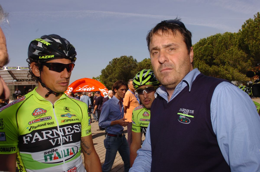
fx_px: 184
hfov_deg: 70.5
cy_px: 86
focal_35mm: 26
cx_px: 130
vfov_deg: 50.2
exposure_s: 1/250
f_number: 9
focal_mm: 17
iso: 200
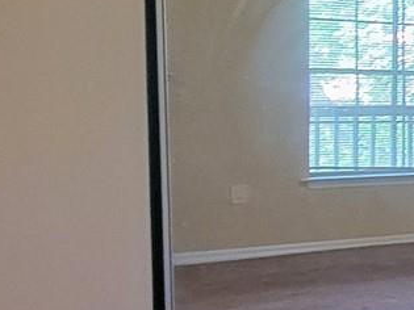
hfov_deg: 15.6
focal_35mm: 66
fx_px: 789
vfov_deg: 22.2
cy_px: 166
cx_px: 974
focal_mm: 2.2
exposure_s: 1/30
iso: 500
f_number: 2.2
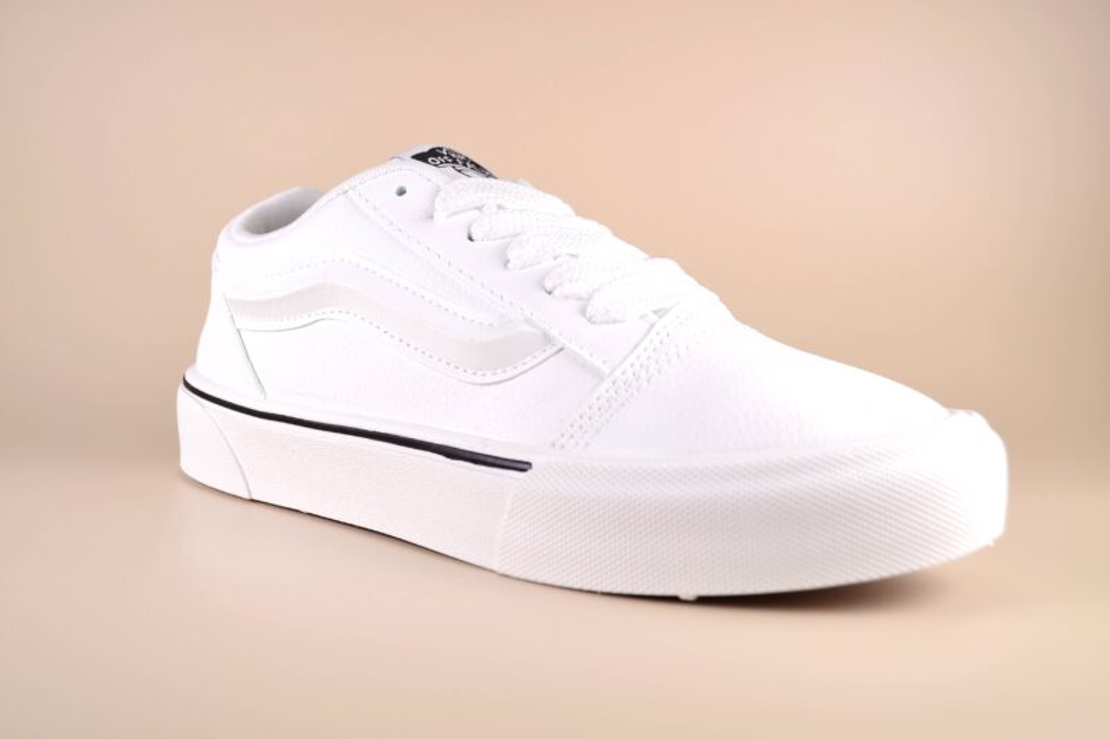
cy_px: 370
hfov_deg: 49.6
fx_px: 1202
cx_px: 555
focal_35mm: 39
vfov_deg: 34.2
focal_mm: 26
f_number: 4.5
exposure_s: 1/80
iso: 100
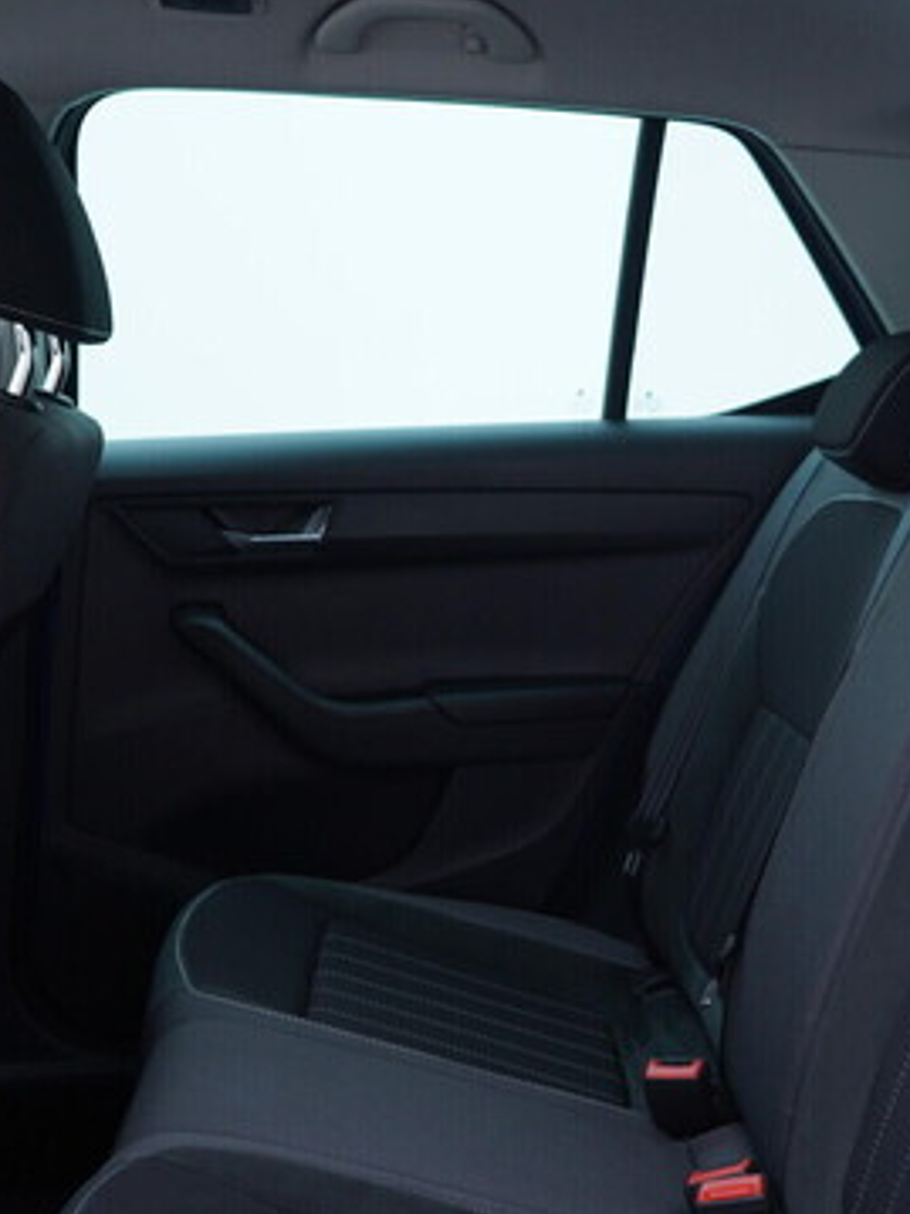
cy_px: 604
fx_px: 1859
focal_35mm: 53
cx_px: 666
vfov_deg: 36.2
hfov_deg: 27.2
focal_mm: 24
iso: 200
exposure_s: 1/40
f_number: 2.8
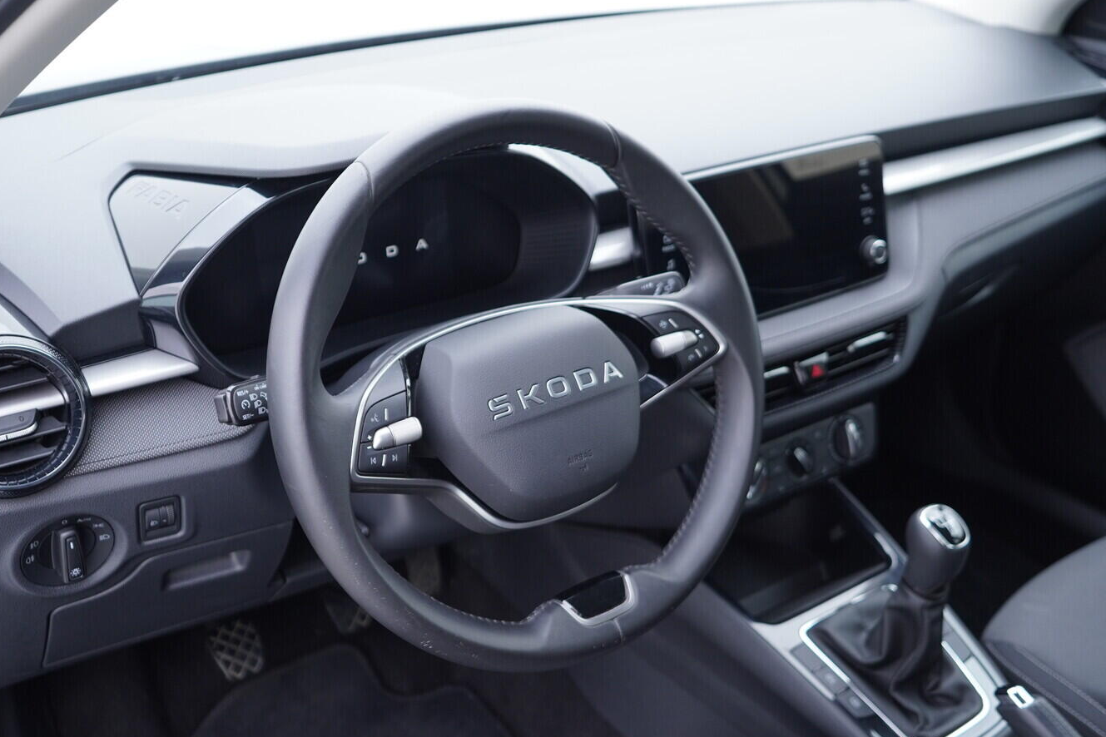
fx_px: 1198
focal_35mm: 39
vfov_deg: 34.2
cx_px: 513
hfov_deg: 49.5
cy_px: 383
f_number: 2.8
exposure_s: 1/40
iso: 250
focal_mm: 24
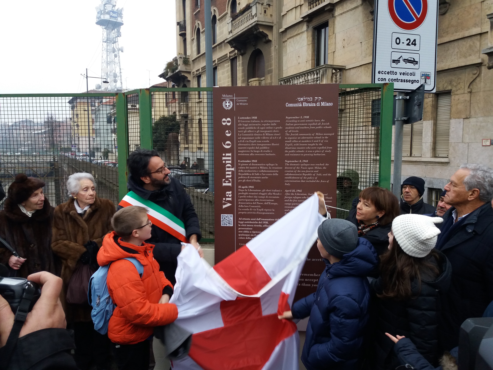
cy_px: 185
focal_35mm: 28
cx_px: 246
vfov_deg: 49.7
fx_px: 399
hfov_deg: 63.4
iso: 80
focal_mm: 3.7
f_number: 1.9
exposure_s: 1/50
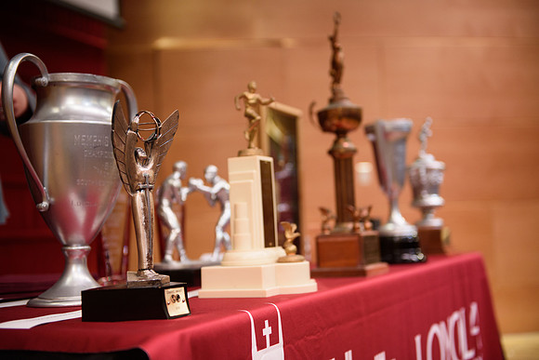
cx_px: 270
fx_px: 719
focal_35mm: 48
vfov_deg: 28.1
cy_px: 180
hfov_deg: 41.1
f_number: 2.8
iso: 640
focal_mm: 48
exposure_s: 1/125
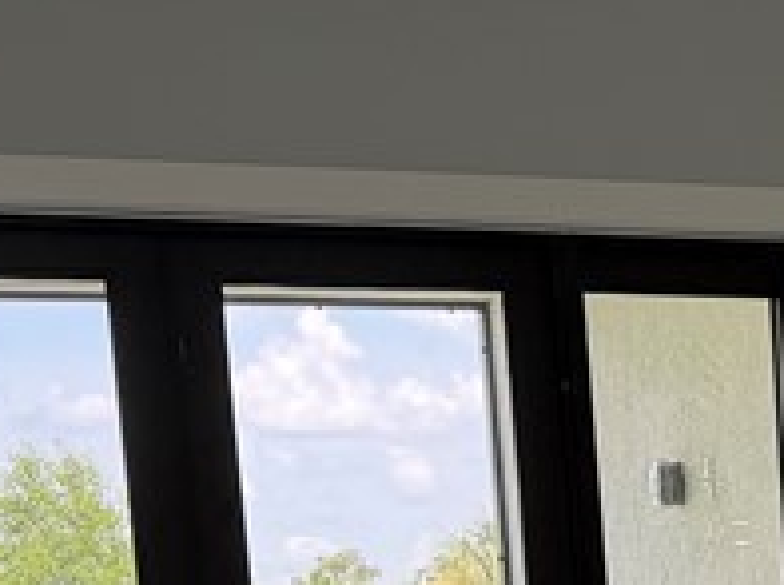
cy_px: 1222
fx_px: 2826
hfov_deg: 15.2
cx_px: 959
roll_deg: +3.3
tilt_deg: -11.4
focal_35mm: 125
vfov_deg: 10.7
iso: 100
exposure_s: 1/497
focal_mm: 6.76
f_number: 1.78
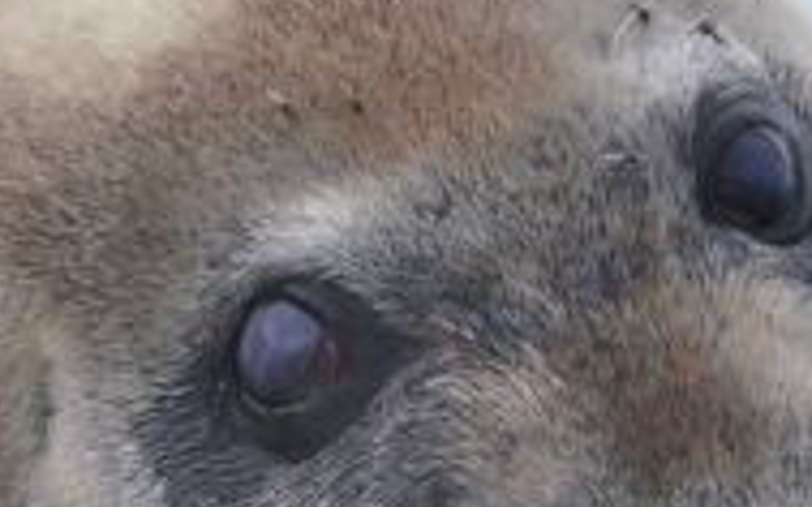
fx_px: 50064
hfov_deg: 0.9
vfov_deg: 0.6
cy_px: 492
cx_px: 365
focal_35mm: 2263
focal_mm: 400
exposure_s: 1/500
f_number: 9
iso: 250
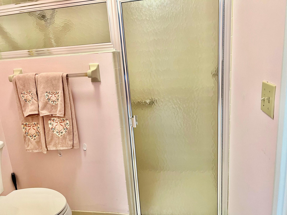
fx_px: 216
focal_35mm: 26
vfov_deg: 53.1
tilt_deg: -13.0
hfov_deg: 67.3
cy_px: 108
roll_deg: +5.4
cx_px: 144
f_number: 1.5
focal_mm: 5.7
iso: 100
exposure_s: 1/60
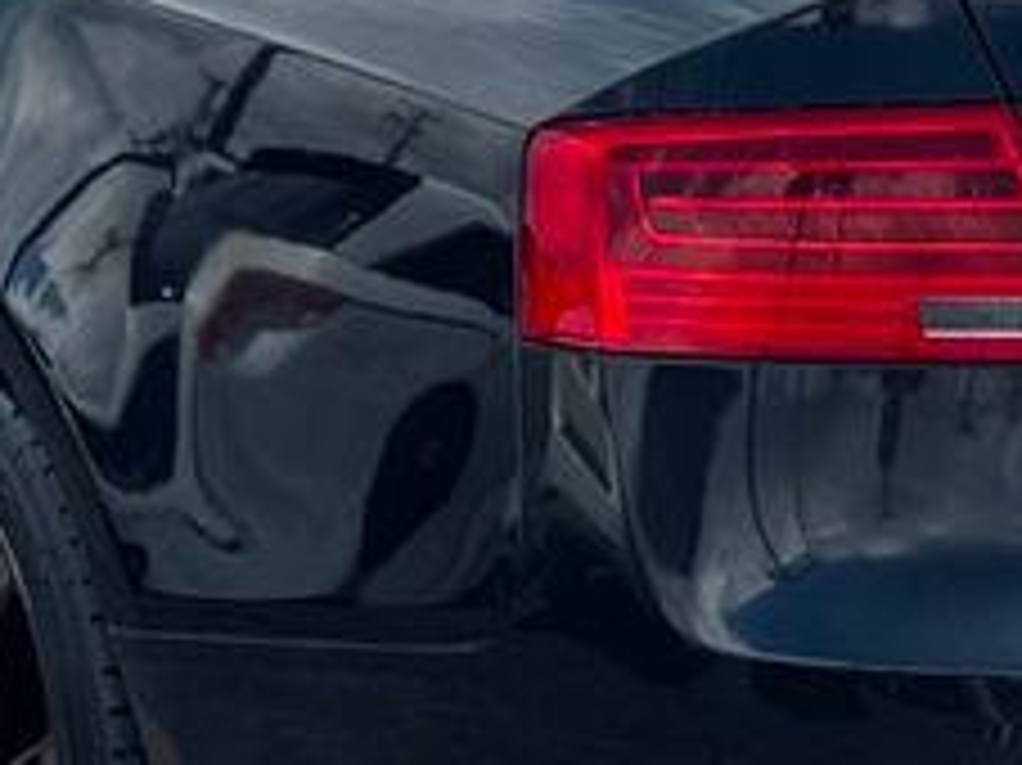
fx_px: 6403
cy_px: -63
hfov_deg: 9.1
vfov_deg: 6.8
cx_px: 1063
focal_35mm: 217
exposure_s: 1/2717
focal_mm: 6.76
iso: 64
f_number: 1.78
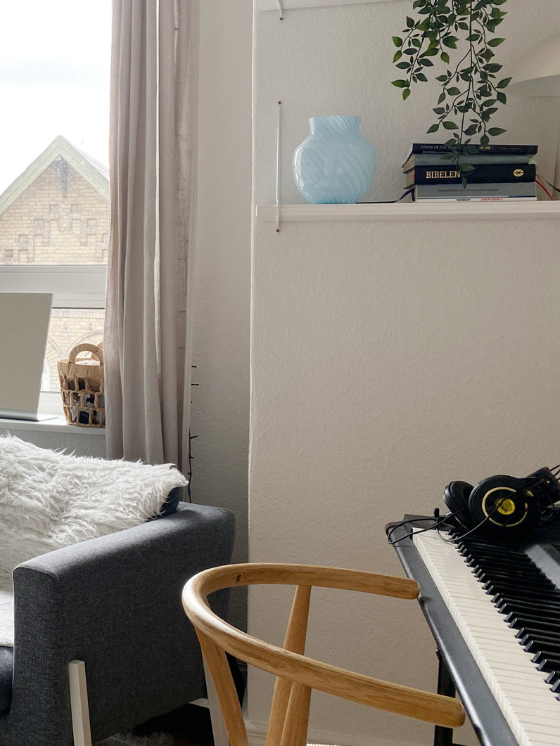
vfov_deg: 38.7
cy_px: 297
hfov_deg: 26.4
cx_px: -109
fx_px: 1057
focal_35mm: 49
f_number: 1.8
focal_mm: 4.25
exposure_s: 1/157
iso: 32
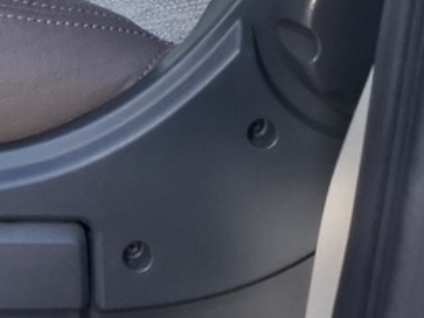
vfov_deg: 9.8
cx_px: -328
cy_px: -496
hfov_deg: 13.7
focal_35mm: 129
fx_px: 1581
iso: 50
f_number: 1.8
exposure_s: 1/156
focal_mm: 5.54
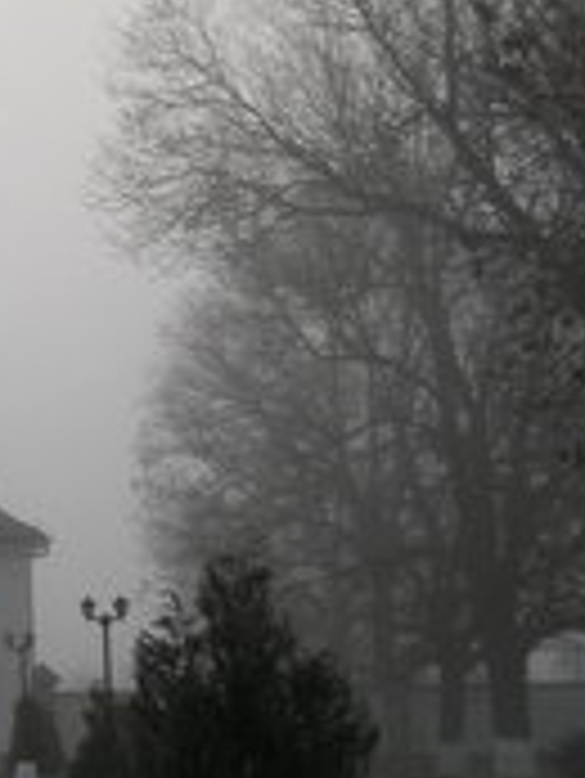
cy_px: 407
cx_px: -140
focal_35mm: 83
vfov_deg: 23.5
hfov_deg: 16.9
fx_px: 1868
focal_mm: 6.72
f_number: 3.1
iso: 80
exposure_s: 1/125
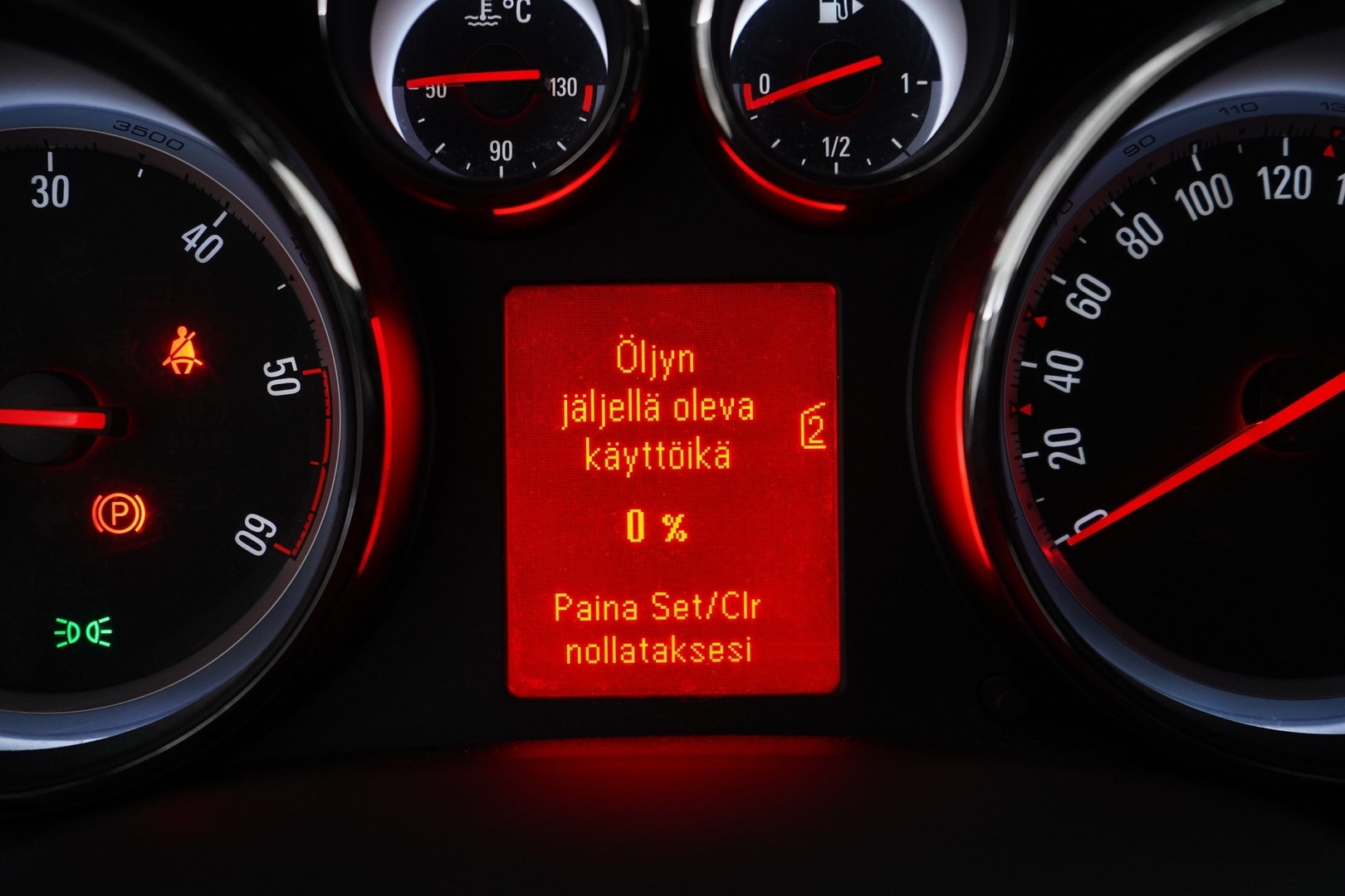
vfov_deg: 31.2
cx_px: 672
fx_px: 1606
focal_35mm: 43
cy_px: 448
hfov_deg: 45.4
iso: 2000
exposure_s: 1/60
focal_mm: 43
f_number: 4.5
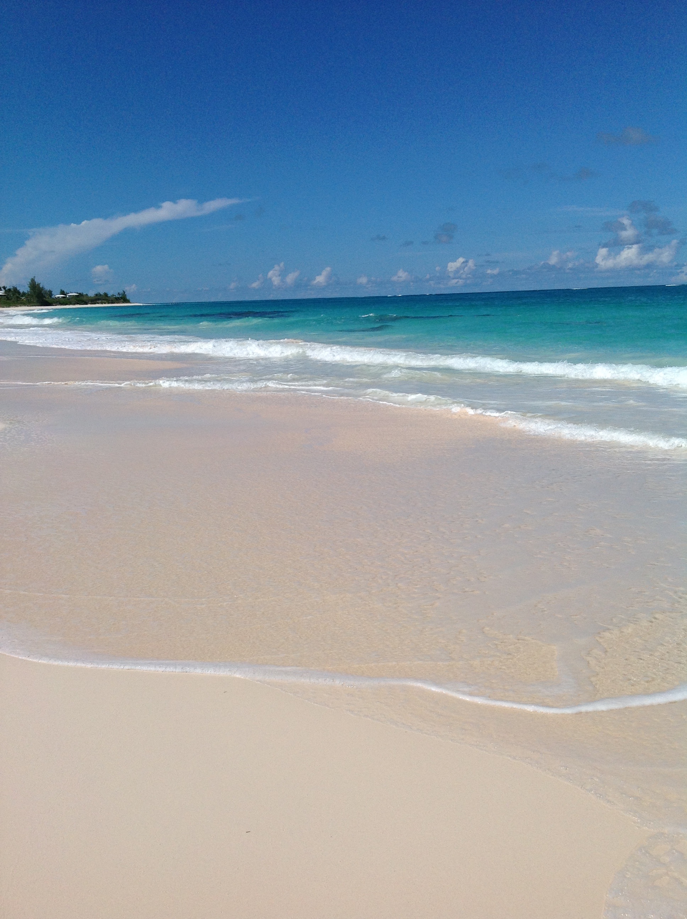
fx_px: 929
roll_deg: +2.3
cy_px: 460
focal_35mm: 35
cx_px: 344
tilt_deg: -8.7
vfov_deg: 52.7
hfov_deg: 40.6
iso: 64
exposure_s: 1/6061
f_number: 2.4
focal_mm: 4.28
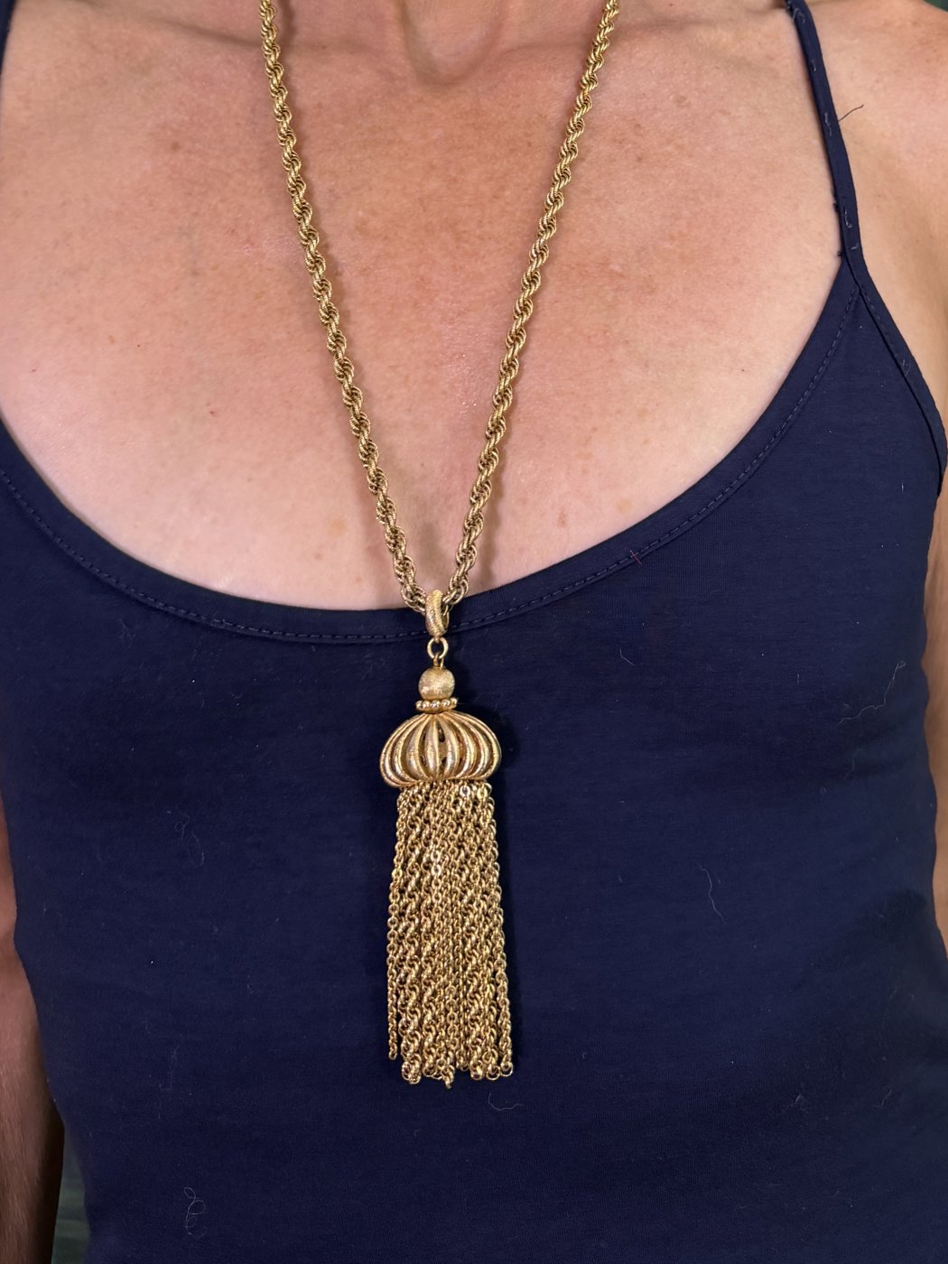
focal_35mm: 24
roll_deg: +0.5
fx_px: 876
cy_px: 632
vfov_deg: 71.6
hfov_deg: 56.8
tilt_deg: -2.2
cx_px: 474
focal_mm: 6.76
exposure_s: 1/62
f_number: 1.78
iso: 200
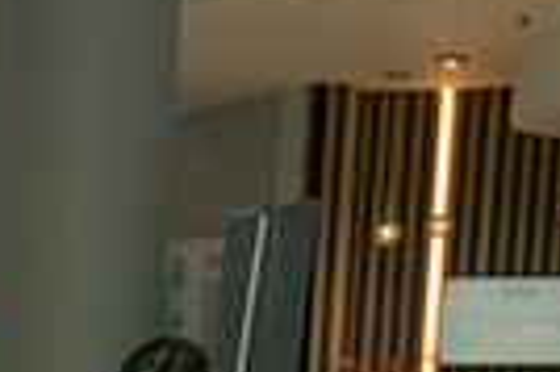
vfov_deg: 9.1
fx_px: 2222
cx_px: -573
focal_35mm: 143
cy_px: 679
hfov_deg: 12.6
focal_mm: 33
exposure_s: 1/160
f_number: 3.5
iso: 320
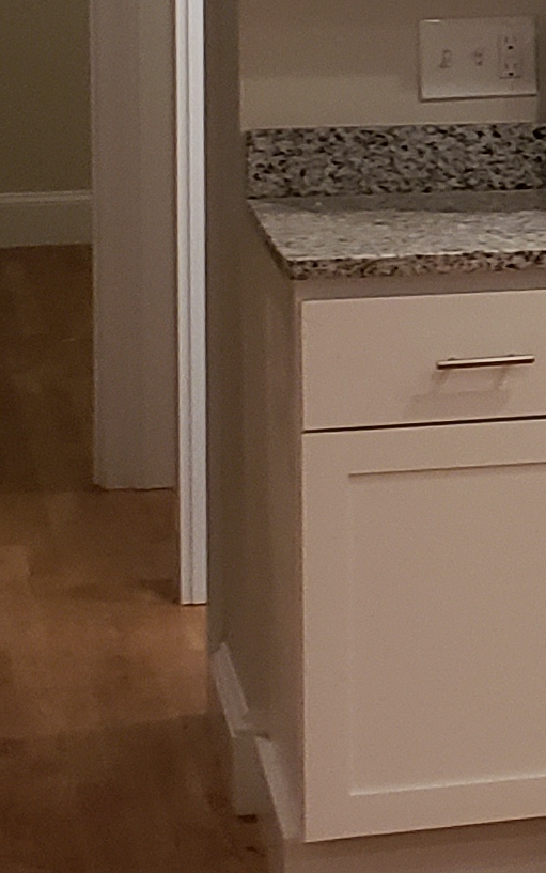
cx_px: 1531
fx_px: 3236
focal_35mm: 136
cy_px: 44
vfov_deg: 15.1
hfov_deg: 8.4
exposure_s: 1/60
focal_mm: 4.3
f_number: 2.4
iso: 200
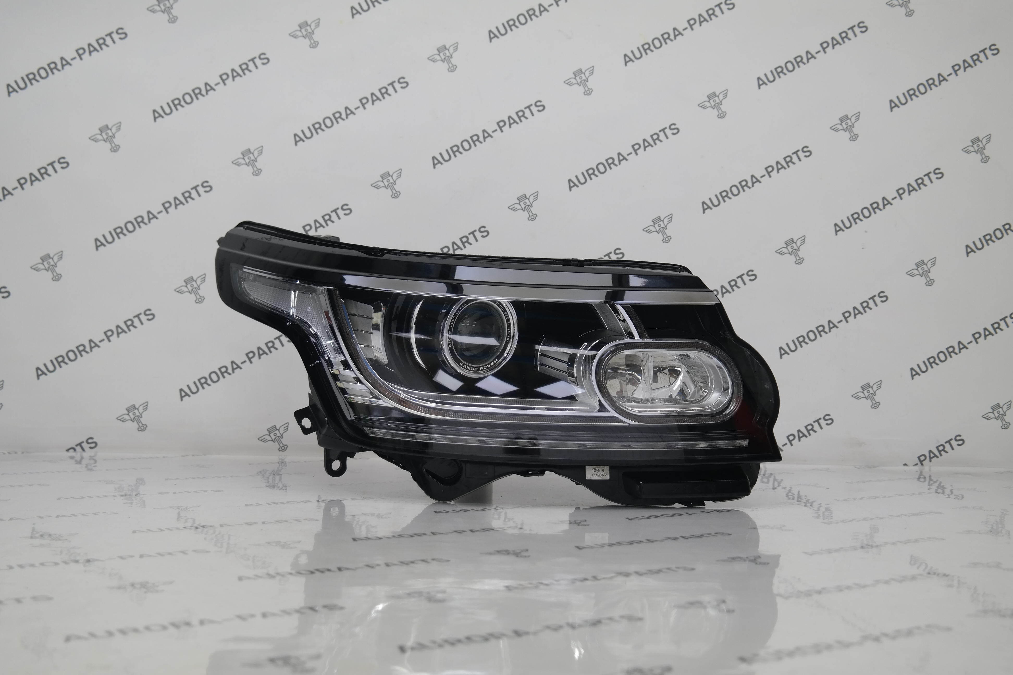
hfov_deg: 44.5
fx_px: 1238
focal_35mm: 44
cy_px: 338
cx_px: 506
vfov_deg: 30.5
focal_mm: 29
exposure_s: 1/60
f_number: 4
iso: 200
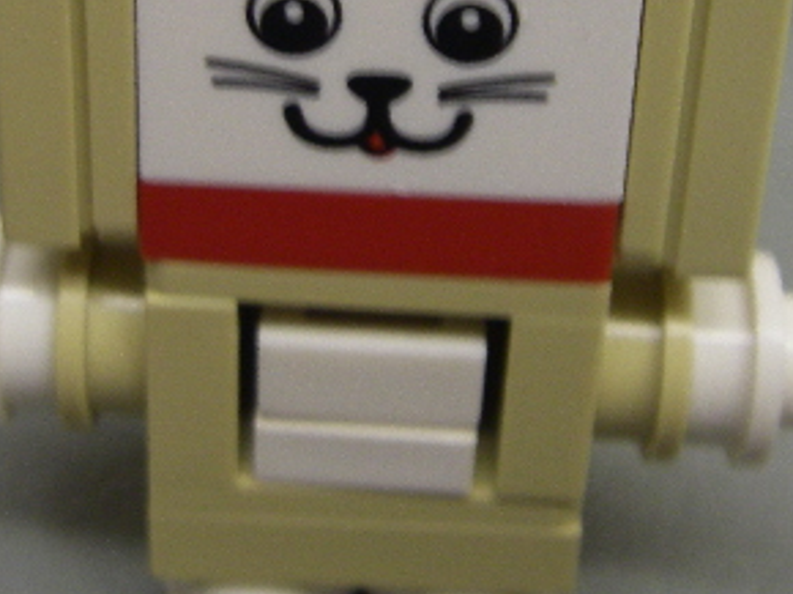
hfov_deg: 23.3
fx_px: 1923
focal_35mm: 84
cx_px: 323
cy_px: 57
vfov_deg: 17.3
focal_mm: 6.3
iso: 160
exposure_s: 1/8
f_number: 3.3
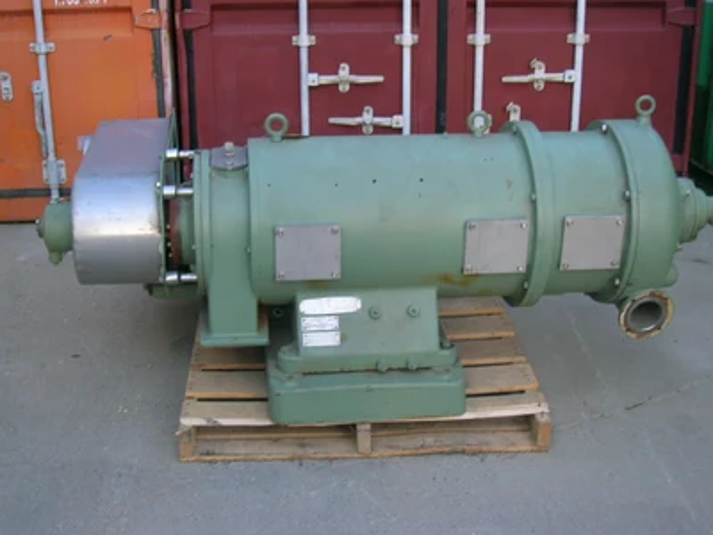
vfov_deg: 31.5
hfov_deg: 41.2
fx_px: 947
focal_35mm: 46
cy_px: 268
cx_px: 356
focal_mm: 7.7
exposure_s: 1/54
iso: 50
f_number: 3.2
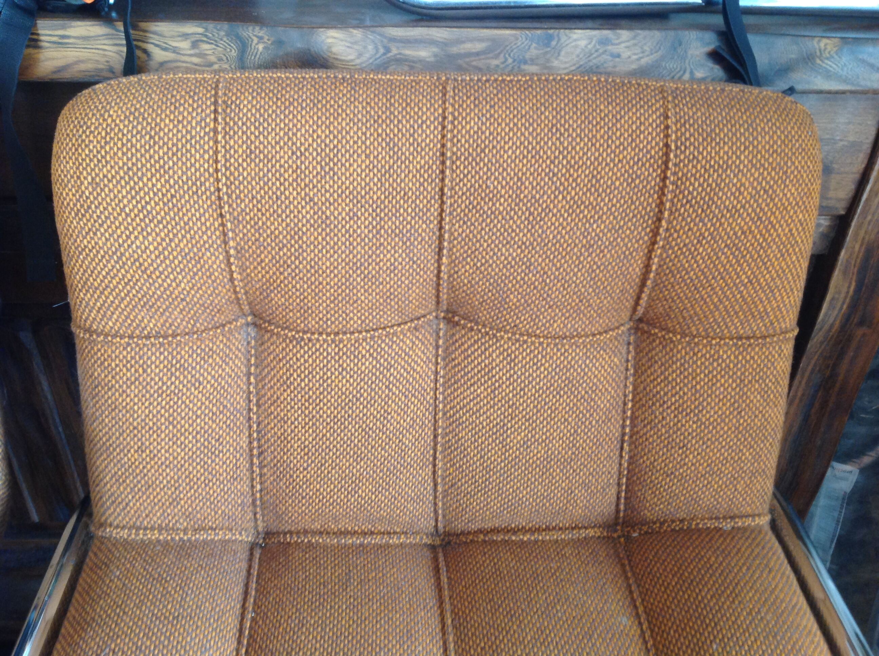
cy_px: 328
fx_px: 887
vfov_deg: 40.6
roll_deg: -1.6
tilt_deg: -35.2
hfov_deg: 52.7
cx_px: 440
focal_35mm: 35
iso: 125
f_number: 2.4
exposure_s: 1/15
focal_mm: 4.28
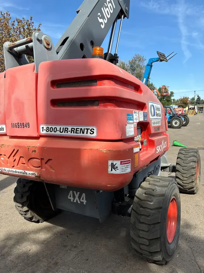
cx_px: 102
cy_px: 136
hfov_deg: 53.1
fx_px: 204
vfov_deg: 67.3
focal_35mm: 26
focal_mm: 5.96
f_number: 1.6
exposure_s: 1/1616
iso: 50
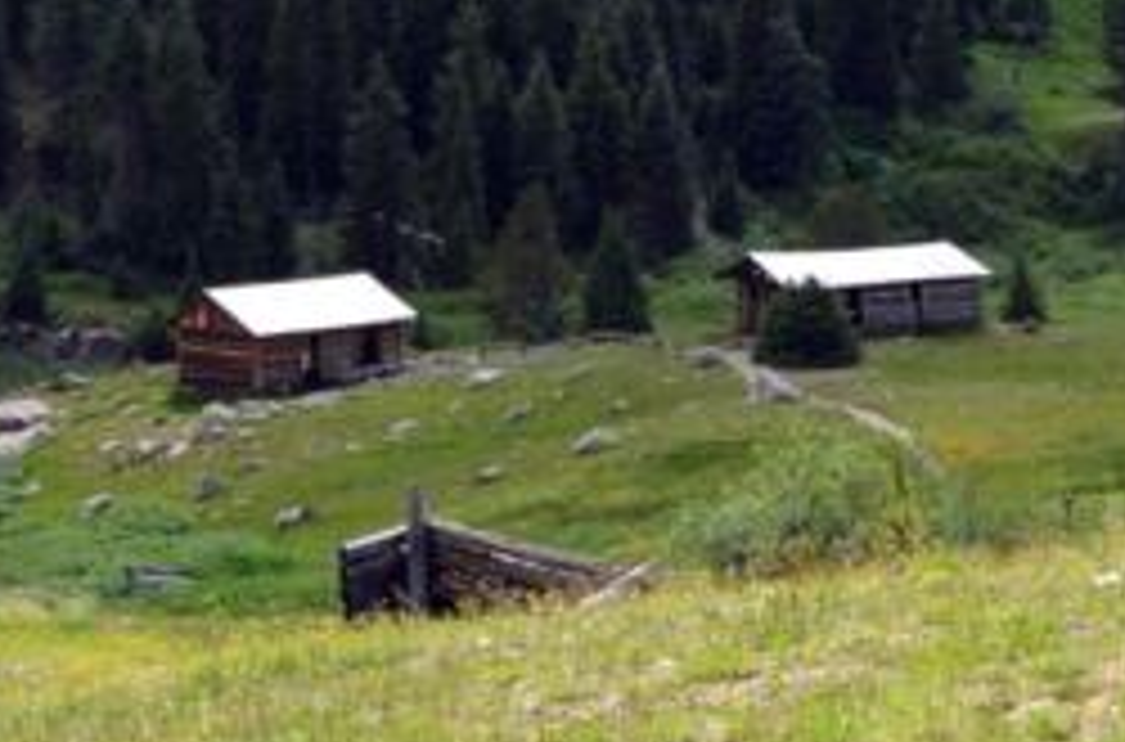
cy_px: 218
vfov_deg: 10.1
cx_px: 1174
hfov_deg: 15.0
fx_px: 4183
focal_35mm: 134
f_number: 6.3
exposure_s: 1/160
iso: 100
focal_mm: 35
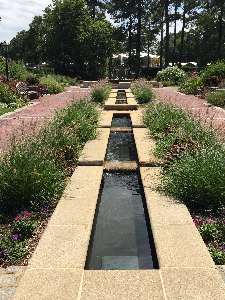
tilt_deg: -14.1
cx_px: 124
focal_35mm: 37
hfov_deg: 38.6
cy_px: 157
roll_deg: +0.8
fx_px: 321
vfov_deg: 50.1
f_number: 2.2
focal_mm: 4.15
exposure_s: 1/2326
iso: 32
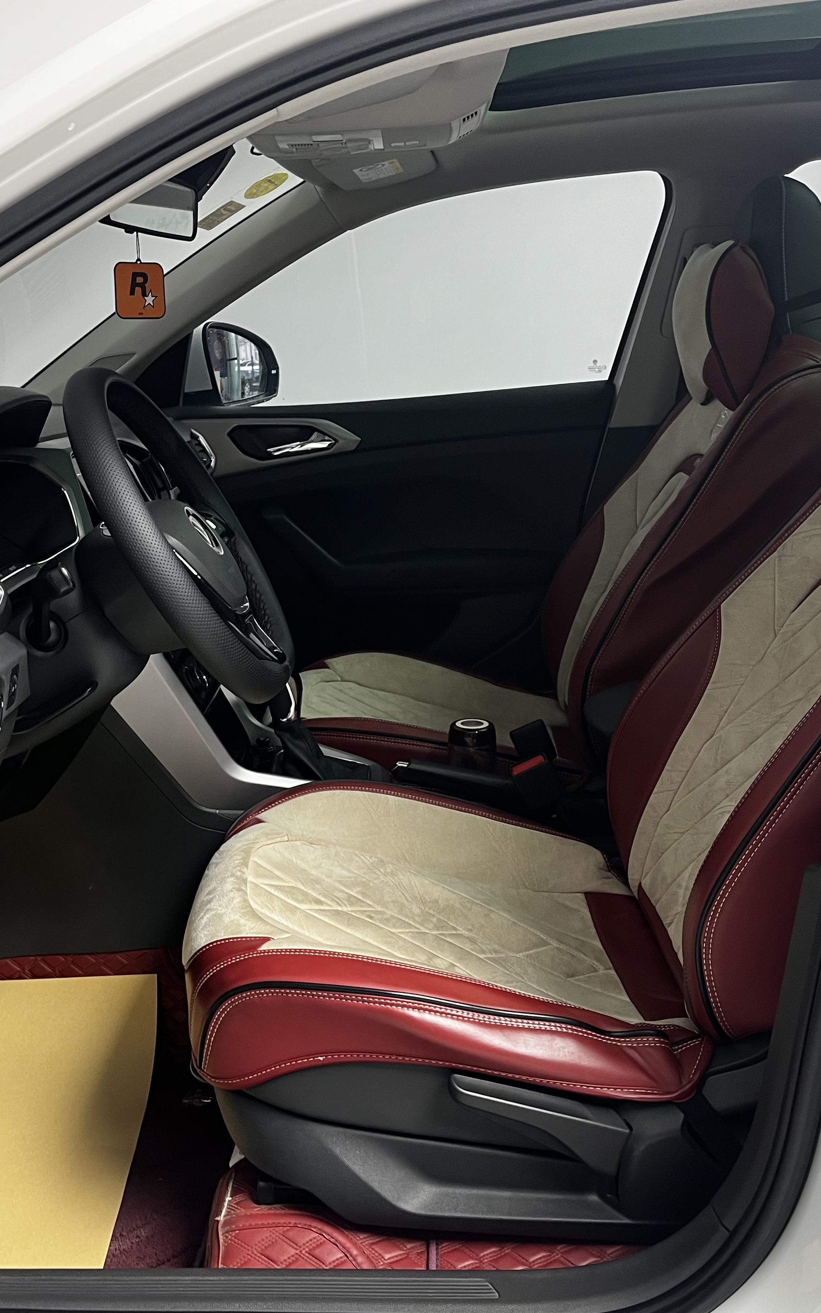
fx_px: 1325
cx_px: 313
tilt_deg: -15.8
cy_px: 656
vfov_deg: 52.7
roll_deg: +0.9
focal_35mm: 37
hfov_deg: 34.3
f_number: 1.6
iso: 100
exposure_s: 1/50
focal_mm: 5.1
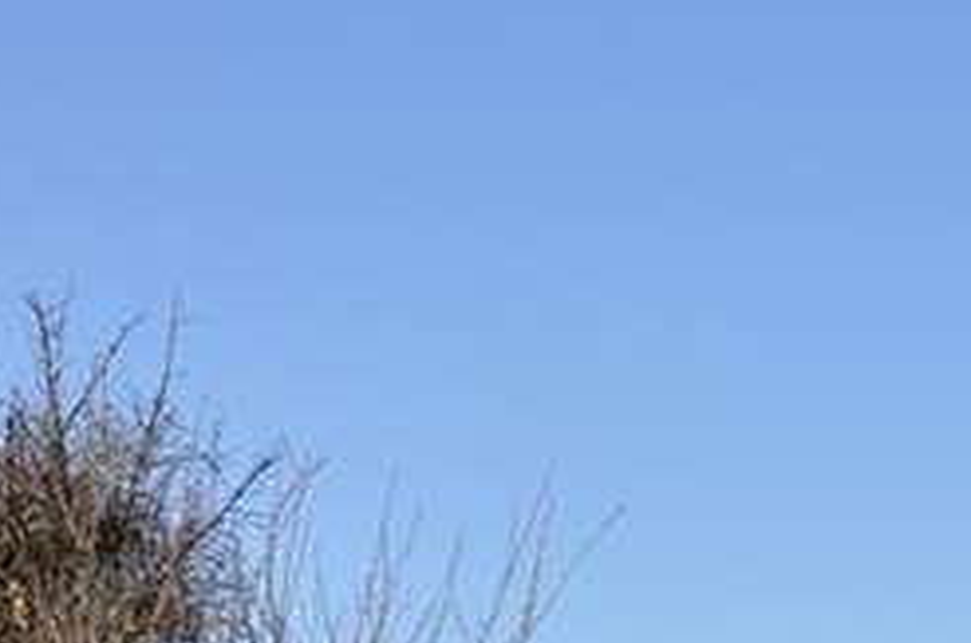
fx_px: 4711
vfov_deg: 7.7
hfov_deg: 11.1
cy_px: 884
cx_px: 1610
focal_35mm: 175
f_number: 9
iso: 200
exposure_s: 1/320
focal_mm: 28
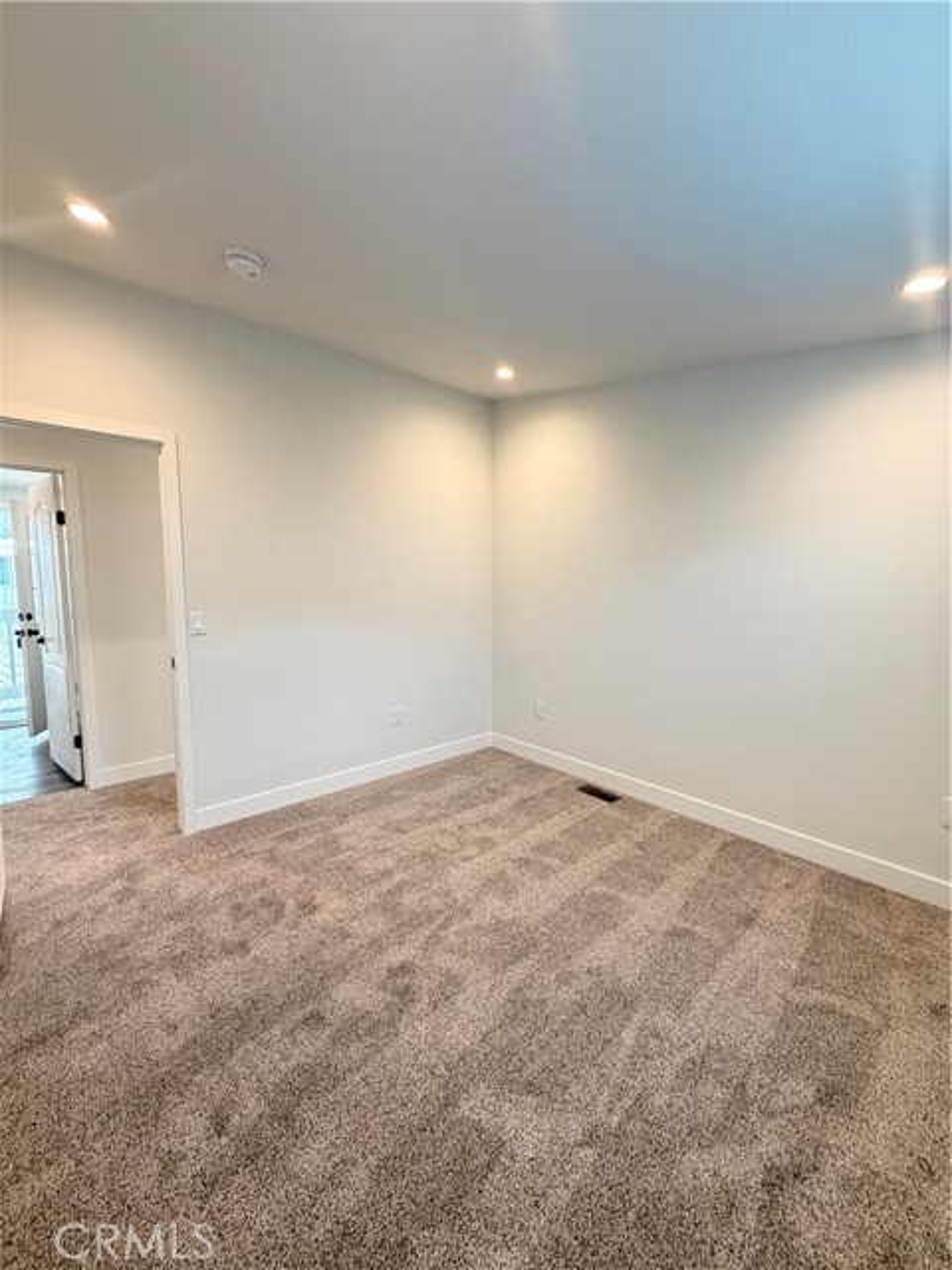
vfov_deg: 102.1
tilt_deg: -5.4
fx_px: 513
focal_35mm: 14
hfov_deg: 85.7
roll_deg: -0.2
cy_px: 635
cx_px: 476
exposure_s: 1/60
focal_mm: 2.22
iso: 250
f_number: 2.2
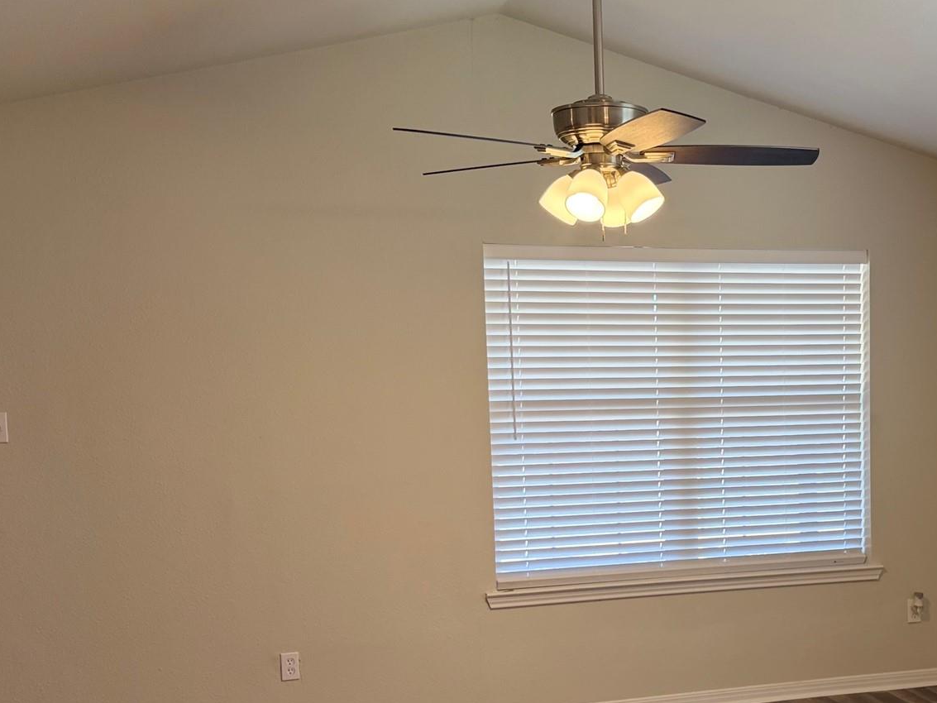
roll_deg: +1.9
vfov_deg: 30.6
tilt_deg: -6.2
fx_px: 1272
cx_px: 711
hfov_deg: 39.3
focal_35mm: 47
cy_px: 488
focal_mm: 5.96
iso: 100
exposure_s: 1/120
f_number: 1.6
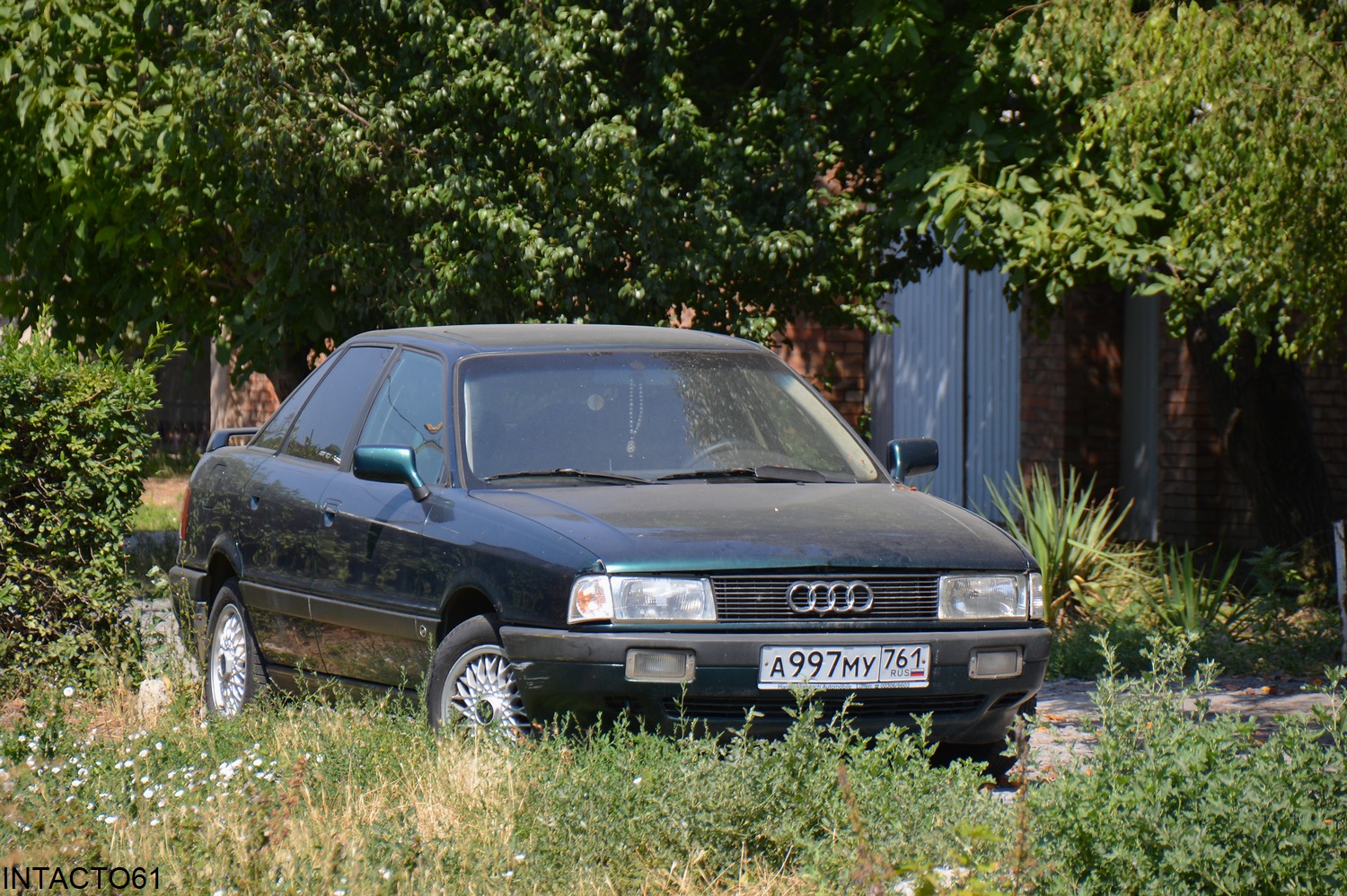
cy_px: 448
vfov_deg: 5.9
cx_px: 674
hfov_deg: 8.9
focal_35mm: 232
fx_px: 8693
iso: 220
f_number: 5.6
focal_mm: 155
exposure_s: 1/500
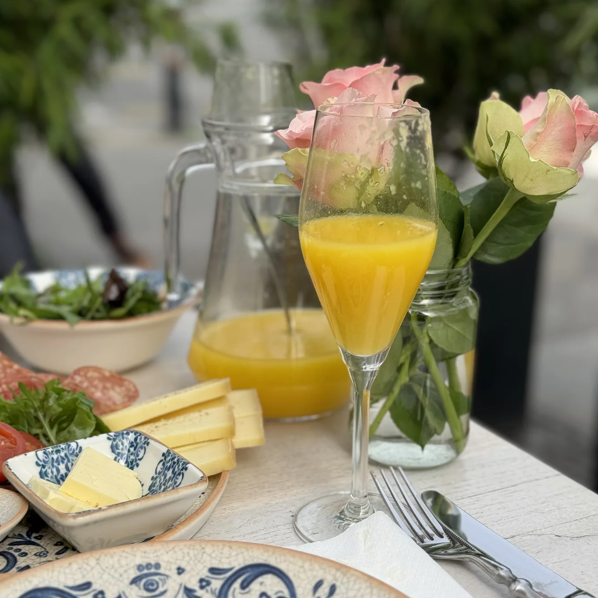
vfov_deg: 30.0
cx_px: 298
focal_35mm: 57
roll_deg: +1.0
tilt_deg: -17.6
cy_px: 328
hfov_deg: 30.0
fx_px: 1114
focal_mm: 6.86
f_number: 1.78
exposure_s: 1/2179
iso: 64
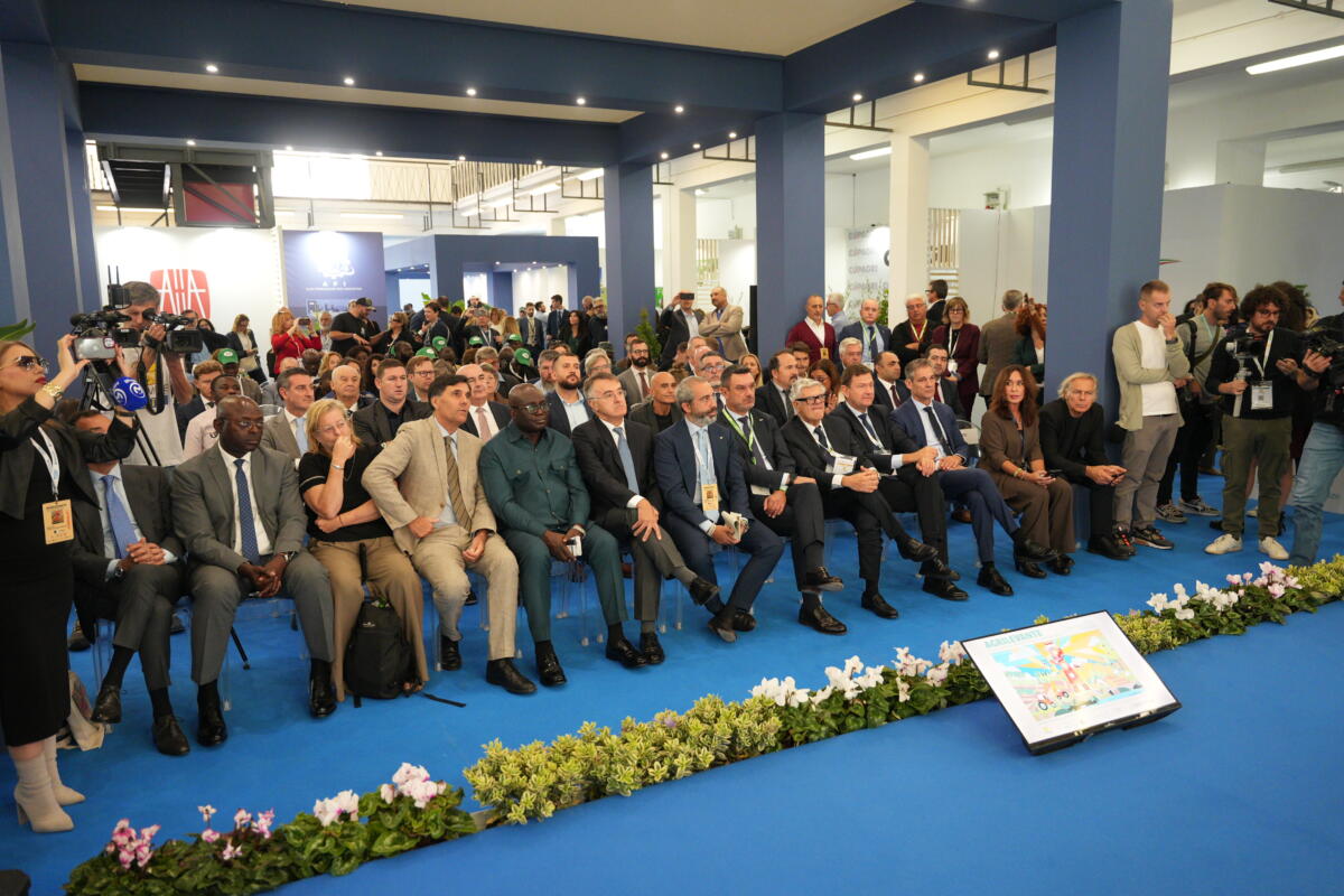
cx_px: 672
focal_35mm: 27
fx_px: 993
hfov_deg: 68.2
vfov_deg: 48.6
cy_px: 448
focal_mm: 26.6
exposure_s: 1/250
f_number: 3.2
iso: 4000
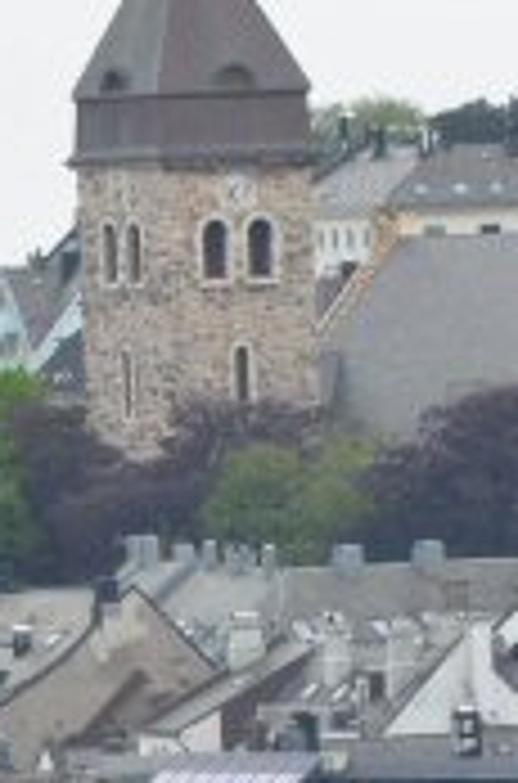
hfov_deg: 2.5
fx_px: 11876
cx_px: 113
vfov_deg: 3.8
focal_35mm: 547
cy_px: 515
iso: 1600
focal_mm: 140
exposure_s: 1/400
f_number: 9
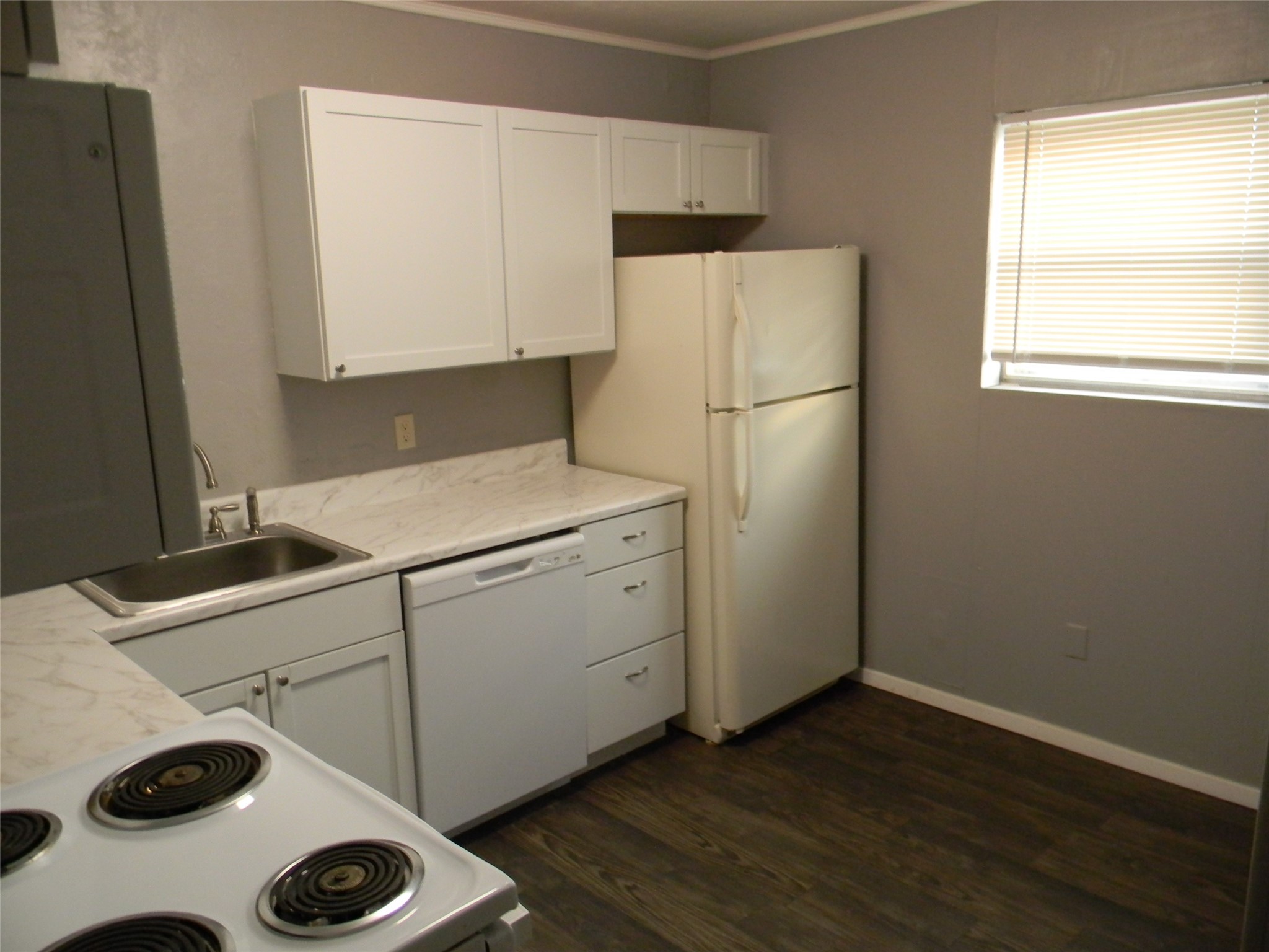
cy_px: 476
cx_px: 634
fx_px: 1026
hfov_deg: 63.4
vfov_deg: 49.7
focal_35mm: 28
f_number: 3.5
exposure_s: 1/30
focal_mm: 5
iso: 390
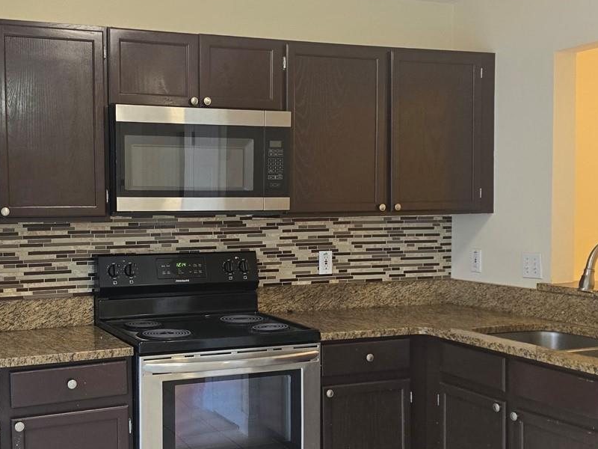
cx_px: 200
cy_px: 245
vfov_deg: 31.5
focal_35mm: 46
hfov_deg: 40.7
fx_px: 795
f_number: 1.7
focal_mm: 6.3
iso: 320
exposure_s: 1/120
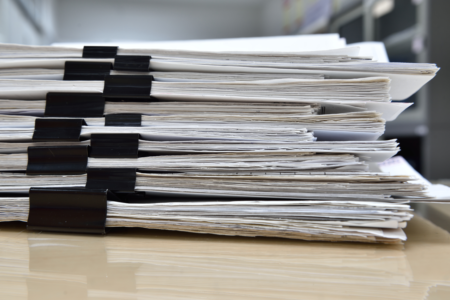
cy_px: 150
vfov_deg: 35.1
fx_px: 475
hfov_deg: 50.7
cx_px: 225
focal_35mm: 38
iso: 200
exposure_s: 1/6
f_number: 8
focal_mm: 38
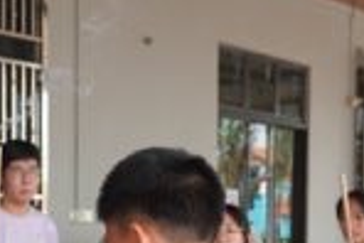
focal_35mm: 107
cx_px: 57
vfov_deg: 12.4
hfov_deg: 18.8
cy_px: 331
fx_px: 1083
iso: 320
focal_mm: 22
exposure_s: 1/160
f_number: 4
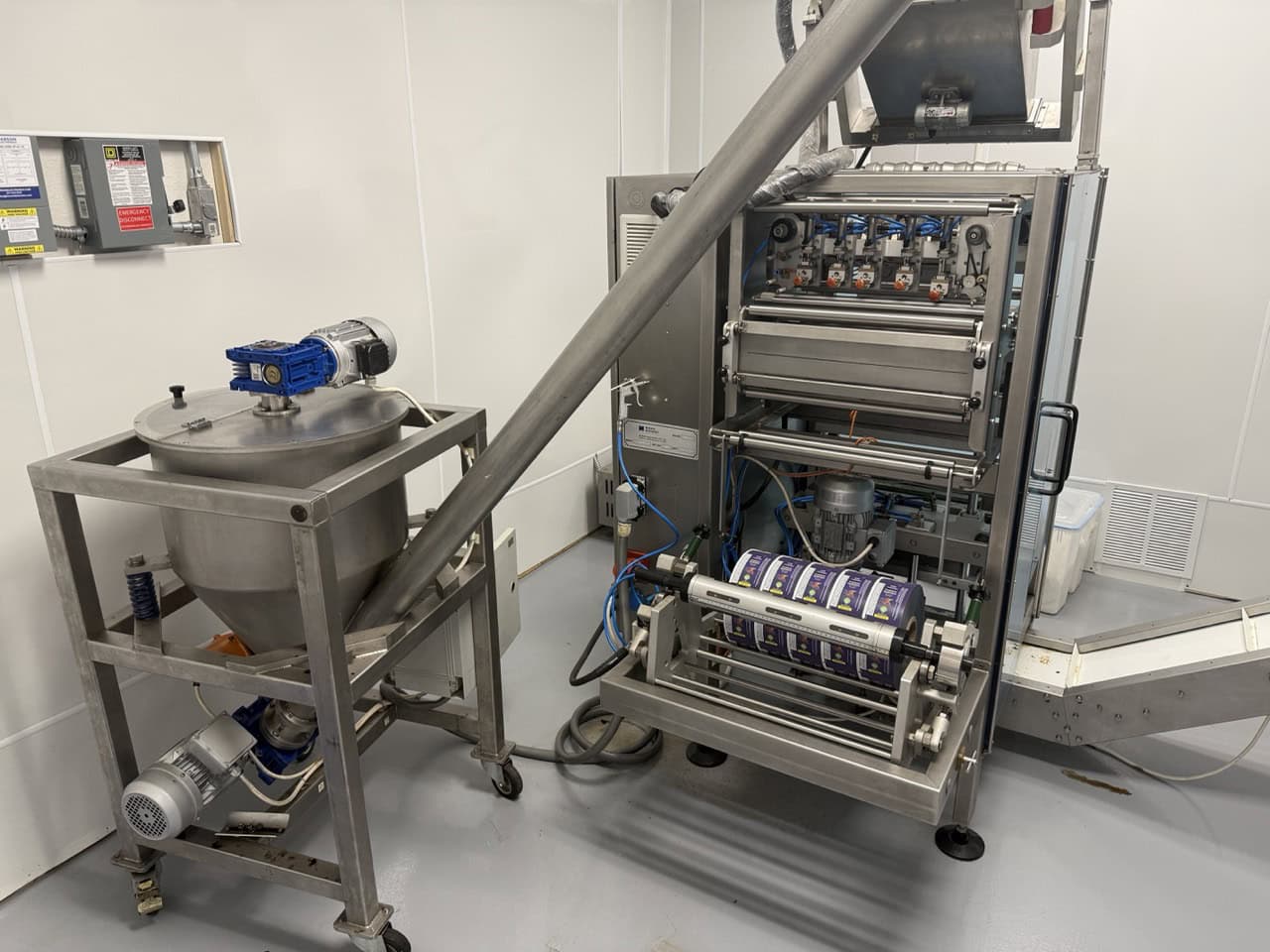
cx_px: 635
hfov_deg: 71.6
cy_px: 476
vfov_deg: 56.8
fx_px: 881
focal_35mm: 24
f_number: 1.8
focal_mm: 6.8
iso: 125
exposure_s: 1/60
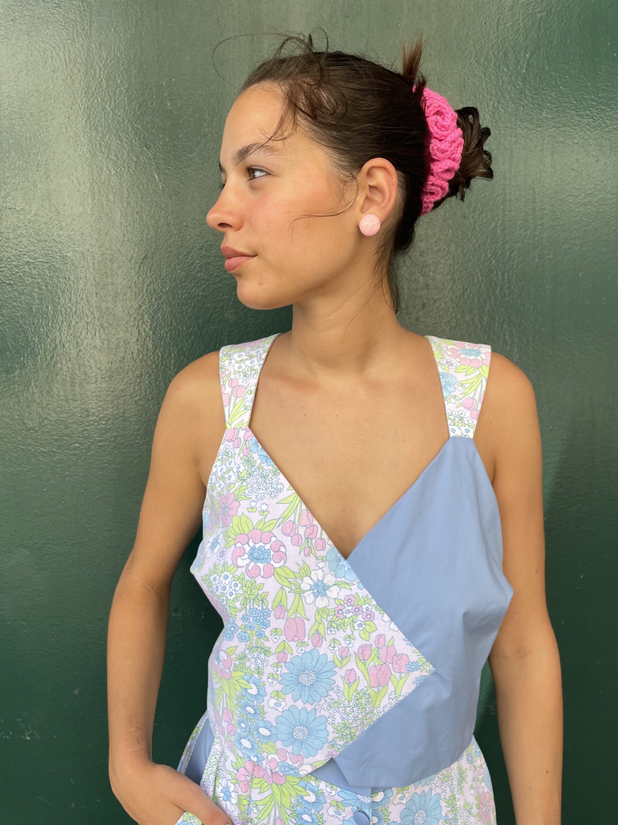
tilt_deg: -5.7
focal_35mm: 26
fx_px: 619
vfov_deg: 67.3
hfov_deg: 53.1
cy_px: 412
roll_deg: +2.2
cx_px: 309
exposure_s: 1/520
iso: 32
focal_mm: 4.2
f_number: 1.6
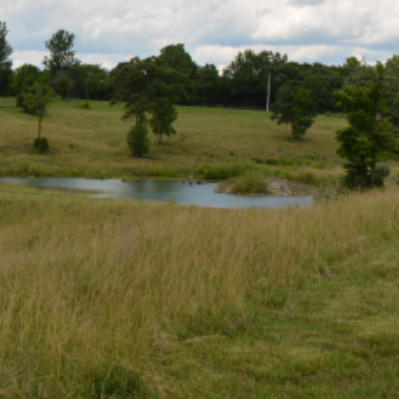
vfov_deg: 23.0
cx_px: -178
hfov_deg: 20.2
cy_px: 169
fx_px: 978
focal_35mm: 75
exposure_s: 1/200
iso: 100
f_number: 9
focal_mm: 18
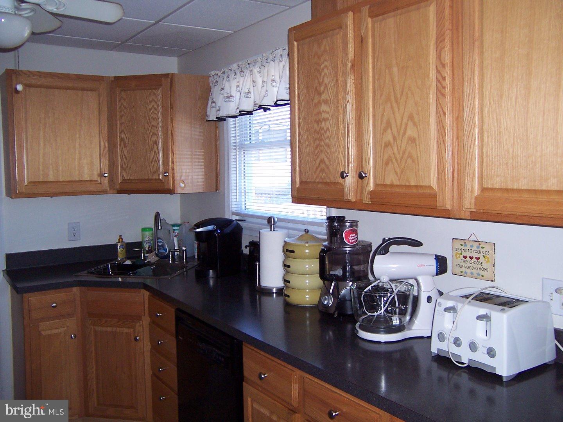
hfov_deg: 55.4
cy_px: 211
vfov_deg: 42.9
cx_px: 282
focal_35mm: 33
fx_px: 537
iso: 140
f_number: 2.8
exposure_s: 1/60
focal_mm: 5.5
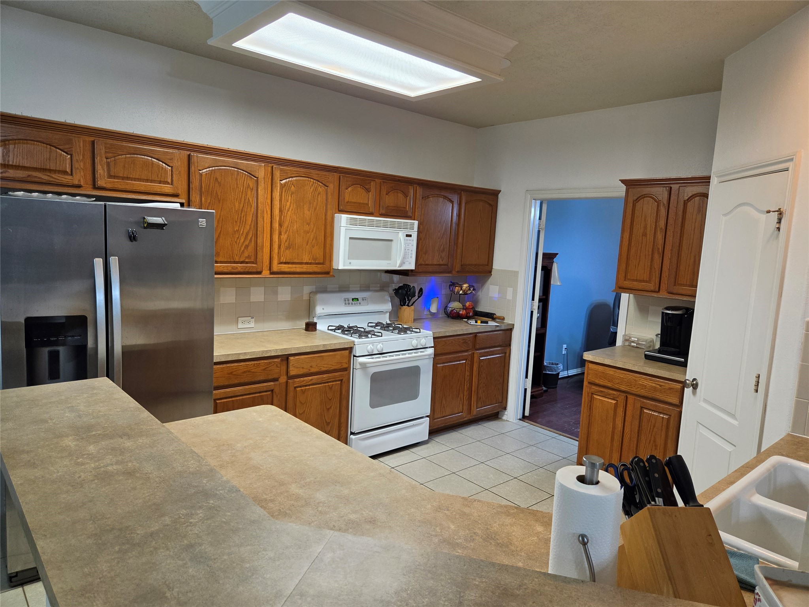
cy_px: 304
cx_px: 404
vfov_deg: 58.9
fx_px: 538
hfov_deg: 73.9
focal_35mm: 23
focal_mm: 5.4
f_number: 1.8
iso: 125
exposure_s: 1/120
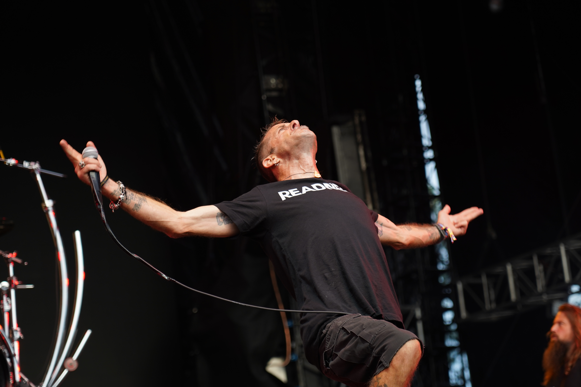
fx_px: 1694
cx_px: 290
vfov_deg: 13.0
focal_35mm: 105
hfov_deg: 19.5
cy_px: 194
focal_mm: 105
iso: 320
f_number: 4
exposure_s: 1/125
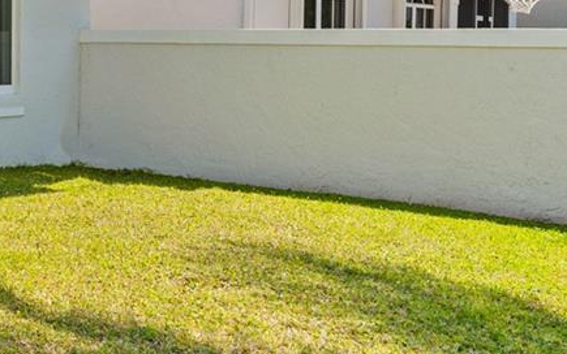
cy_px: 68
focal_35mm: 60
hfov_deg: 29.0
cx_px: -129
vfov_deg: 21.4
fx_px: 927
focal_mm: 16
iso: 100
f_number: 5
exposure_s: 1/50
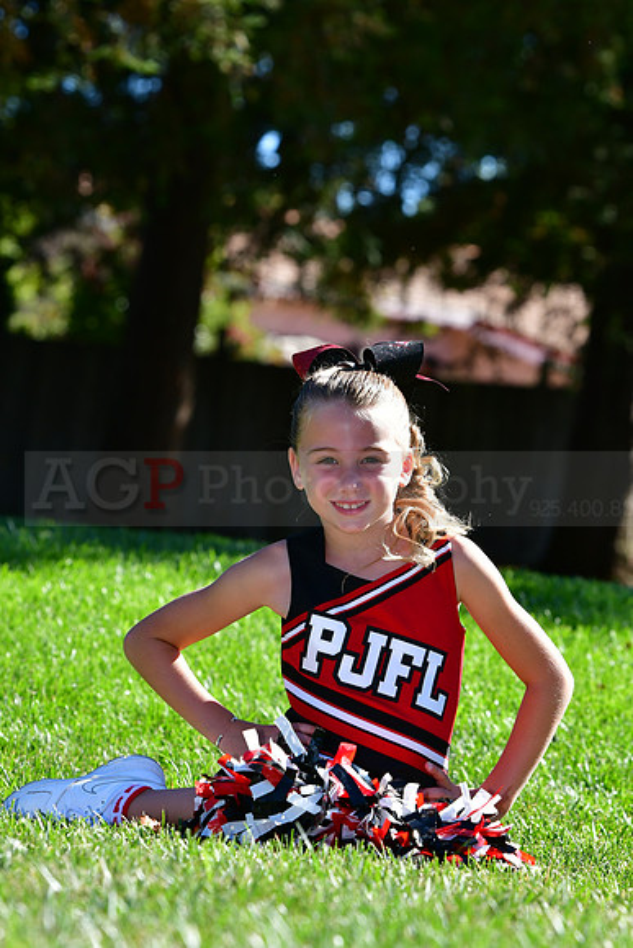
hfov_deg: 6.1
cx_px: 316
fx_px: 5930
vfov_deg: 9.1
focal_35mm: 225
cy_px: 474
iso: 400
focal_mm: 150
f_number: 7.1
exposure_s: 1/640
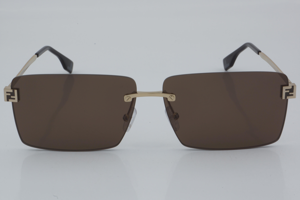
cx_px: 150
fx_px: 687
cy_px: 100
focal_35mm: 82
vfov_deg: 16.6
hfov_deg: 24.6
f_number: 32
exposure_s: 1/4
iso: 100
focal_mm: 55
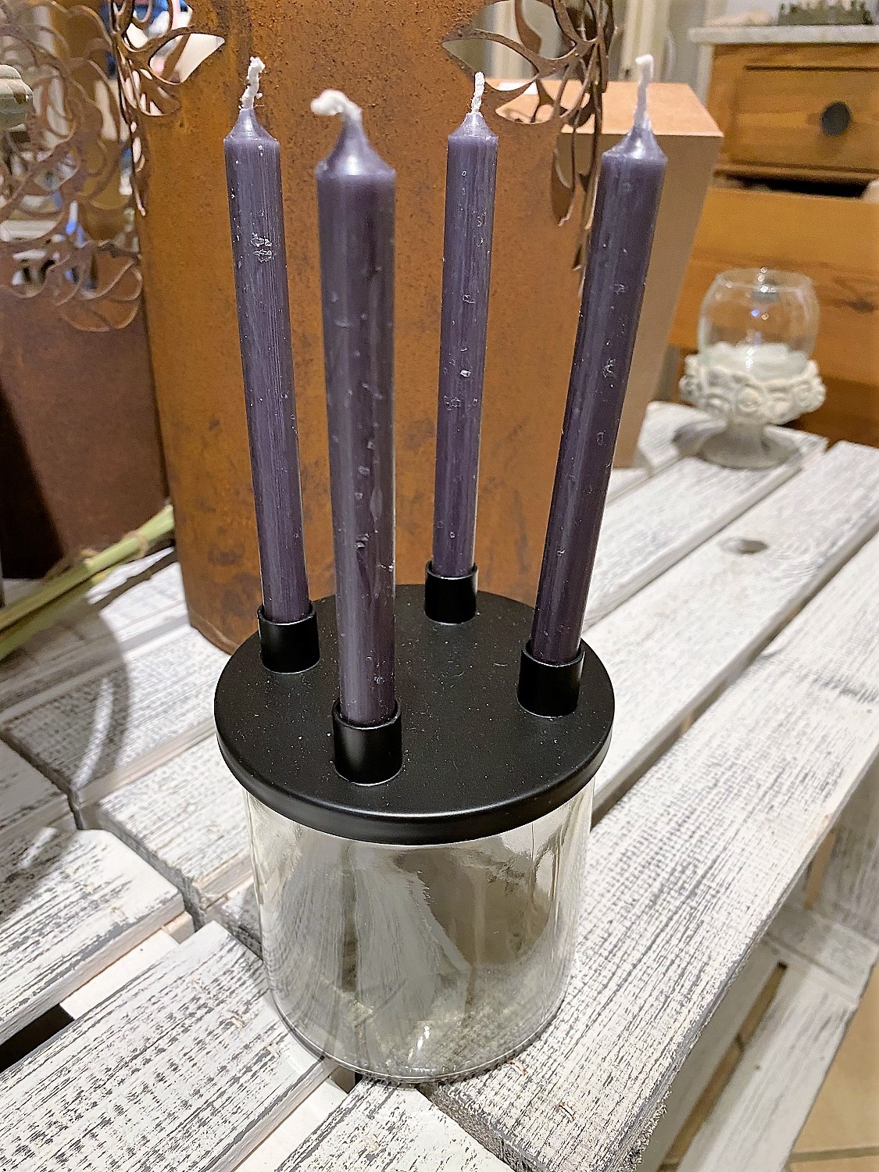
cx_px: 440
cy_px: 586
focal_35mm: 26
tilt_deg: -28.1
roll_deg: -0.8
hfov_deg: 53.1
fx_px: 880
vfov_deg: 67.3
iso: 250
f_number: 1.8
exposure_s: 1/50
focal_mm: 4.25
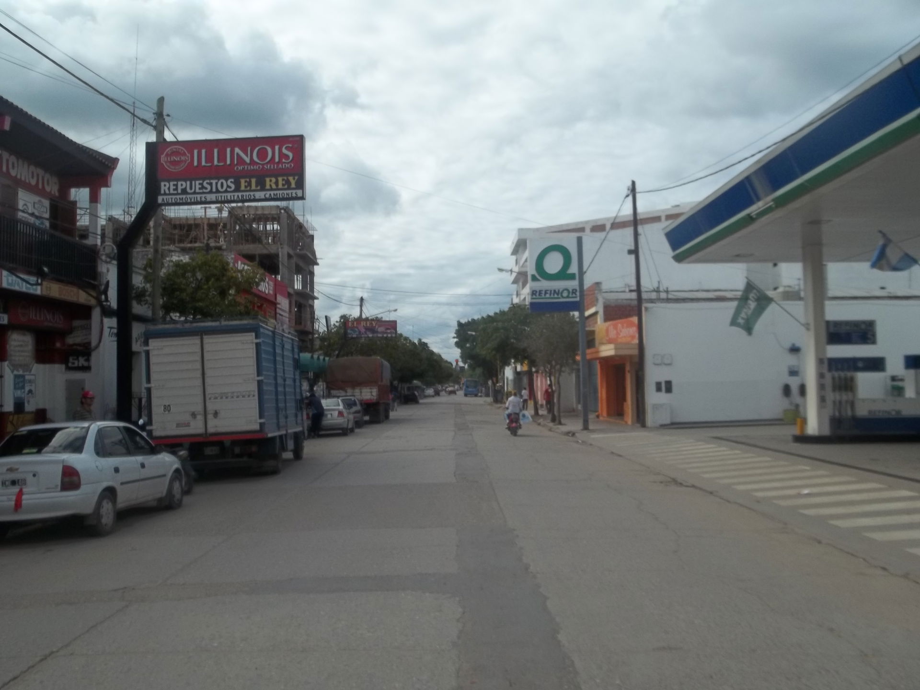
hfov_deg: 55.4
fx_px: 877
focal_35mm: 33
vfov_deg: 42.9
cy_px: 345
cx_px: 460
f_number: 8
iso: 64
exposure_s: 1/250
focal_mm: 5.9
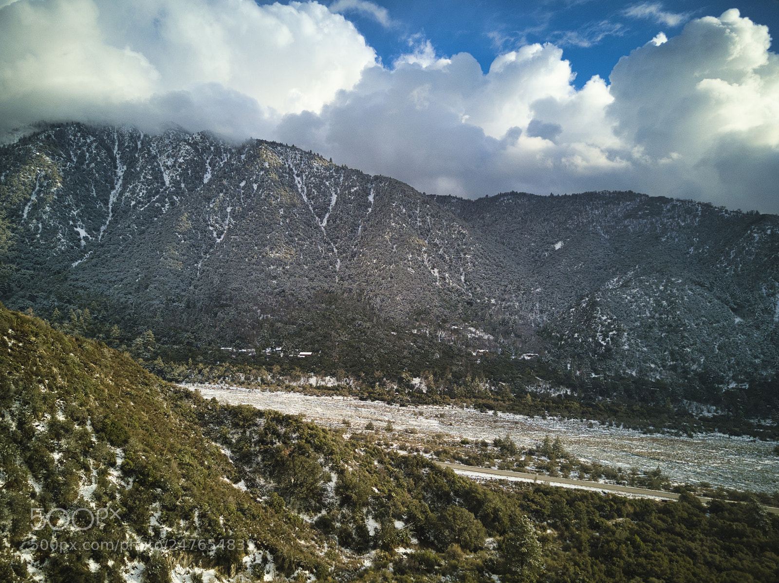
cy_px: 292
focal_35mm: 26
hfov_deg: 67.3
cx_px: 390
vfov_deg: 53.0
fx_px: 585
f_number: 2.2
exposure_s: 1/1148
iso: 100
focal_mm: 4.7
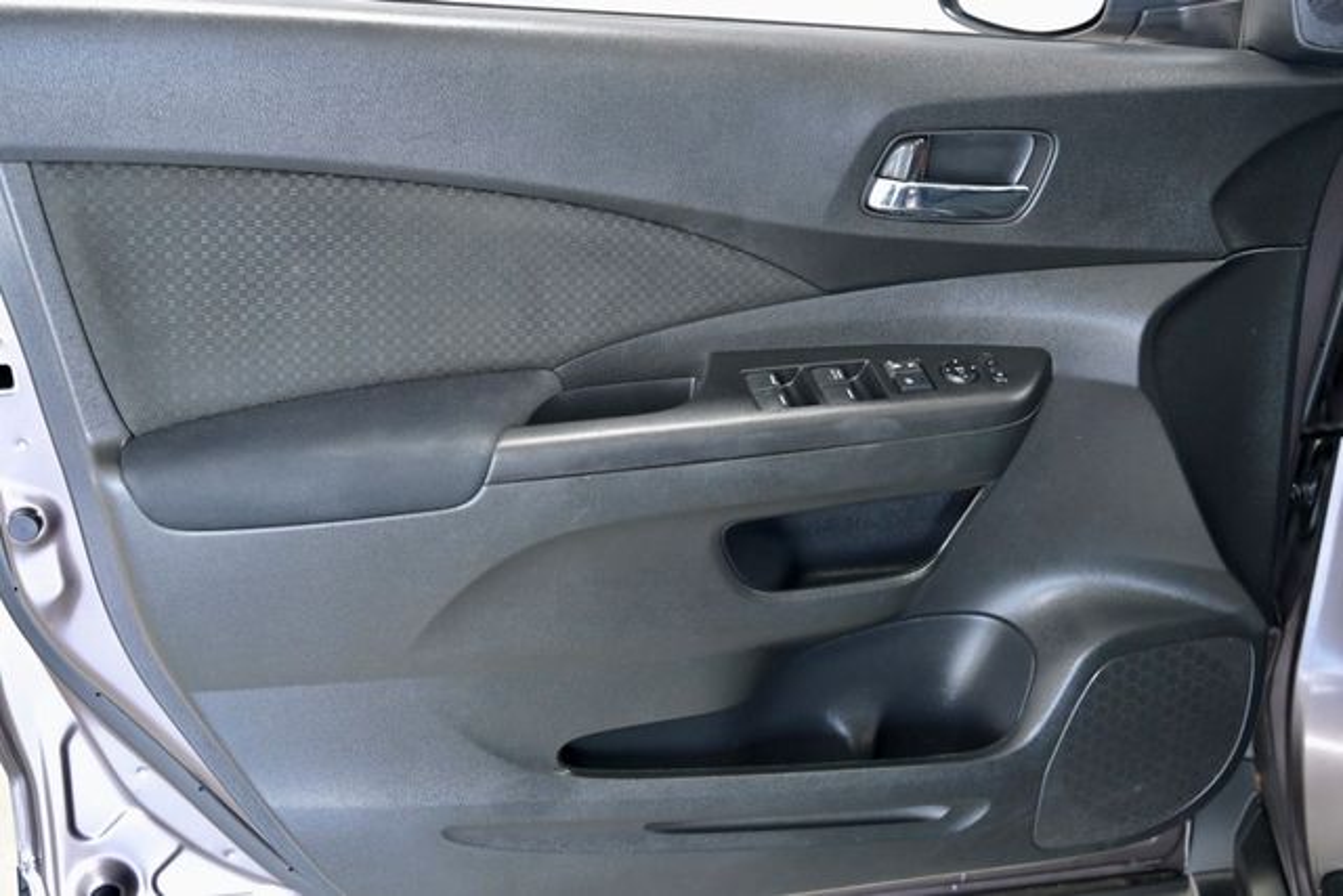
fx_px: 1492
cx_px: 672
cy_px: 448
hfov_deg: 48.4
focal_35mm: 40
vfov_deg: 33.4
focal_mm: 40
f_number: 4
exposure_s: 1/160
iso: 2000
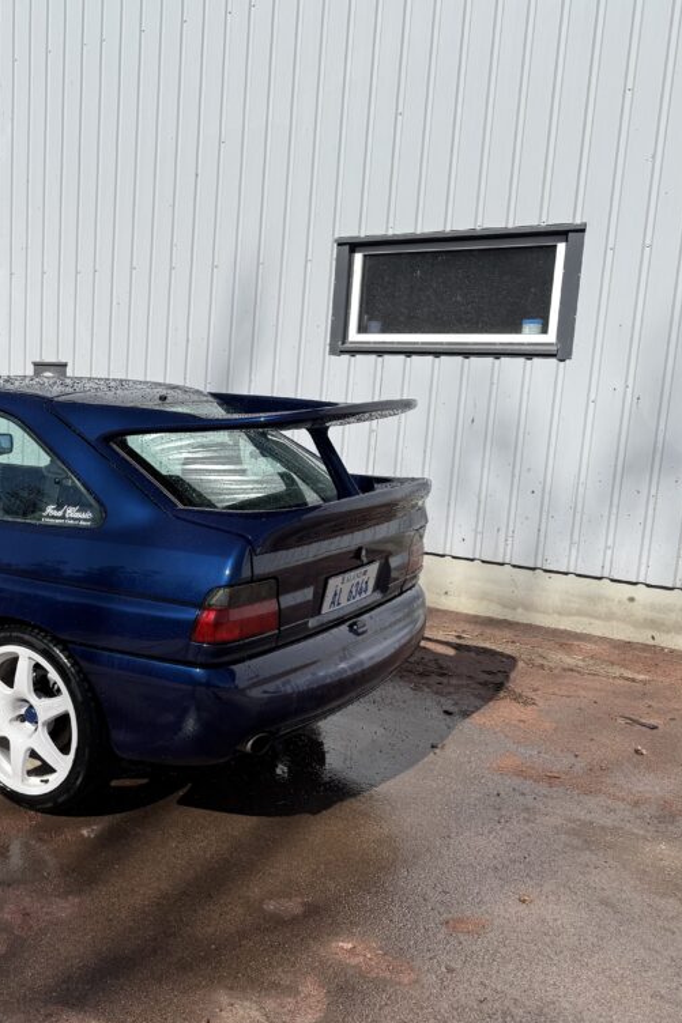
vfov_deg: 55.8
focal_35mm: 34
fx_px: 967
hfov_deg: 35.6
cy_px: 512
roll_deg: -0.7
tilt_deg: -9.9
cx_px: 20
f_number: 1.78
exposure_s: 1/6711
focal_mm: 6.76
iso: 80
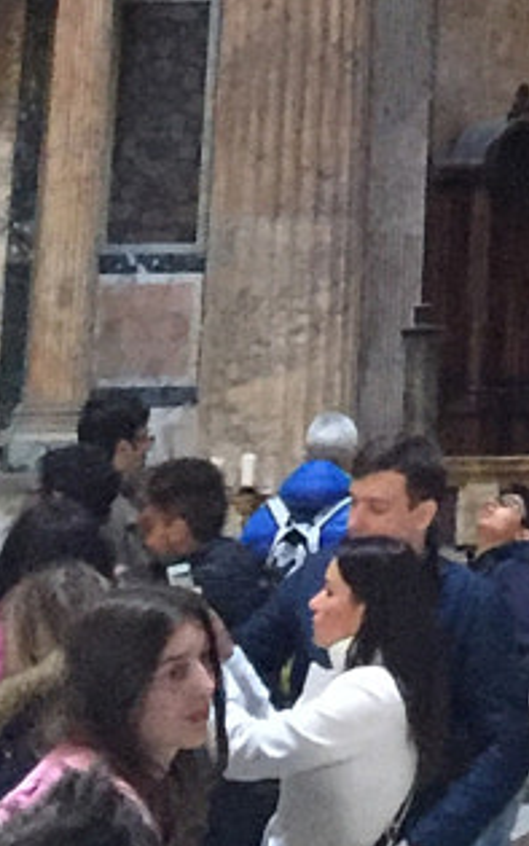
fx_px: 3597
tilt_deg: +21.2
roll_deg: +0.0
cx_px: 916
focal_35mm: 156
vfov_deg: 12.0
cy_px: -846
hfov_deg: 8.1
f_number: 2.2
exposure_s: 1/25
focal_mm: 4.15
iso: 250
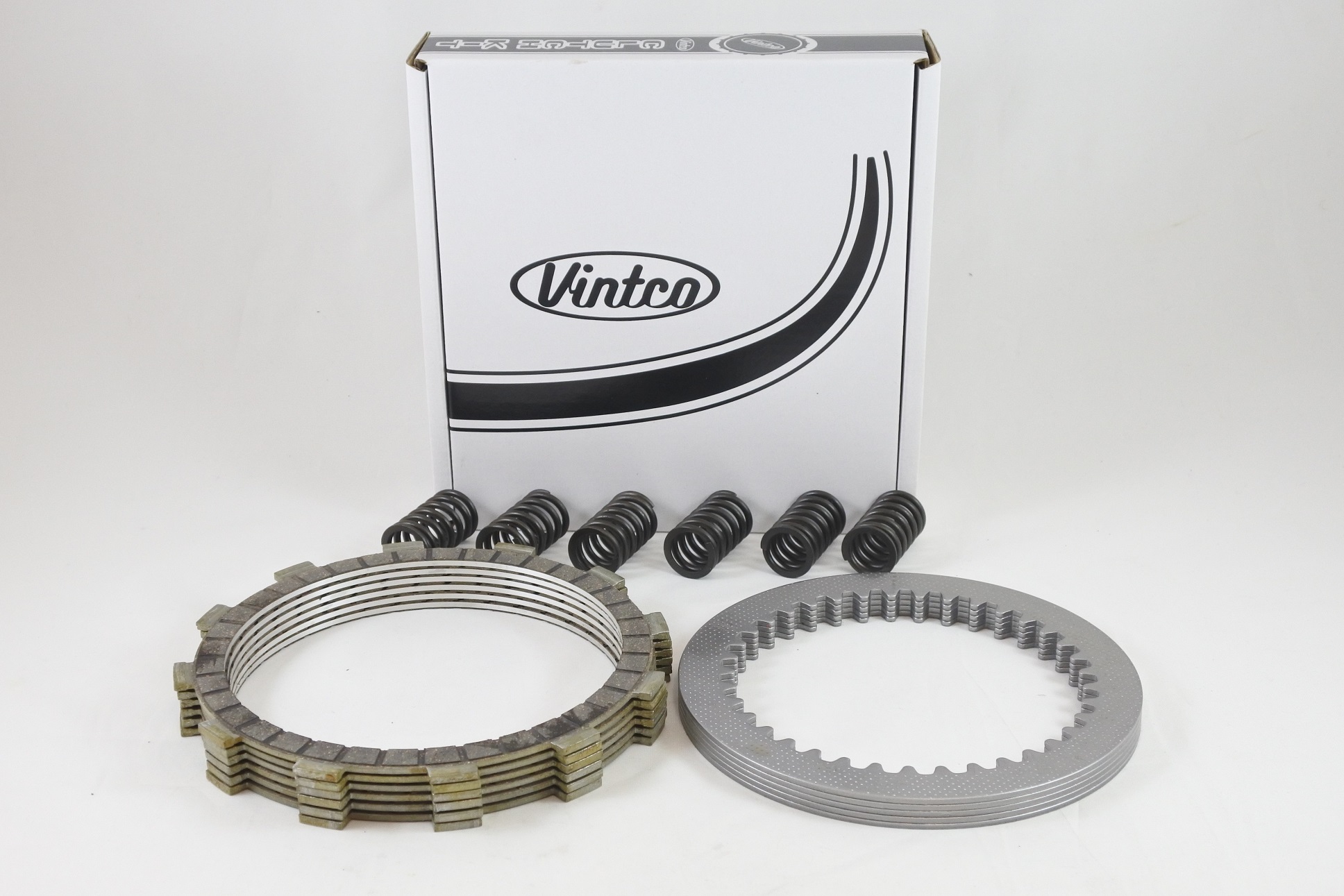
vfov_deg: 30.5
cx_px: 672
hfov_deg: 44.5
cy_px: 448
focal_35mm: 44
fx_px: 1643
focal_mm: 16.5
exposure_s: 1/125
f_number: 4.5
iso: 560
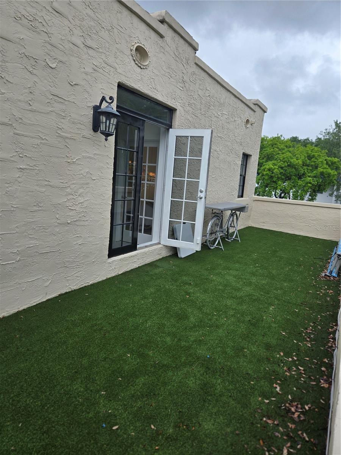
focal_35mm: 23
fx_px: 302
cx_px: 170
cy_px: 228
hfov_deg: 58.9
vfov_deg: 73.9
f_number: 1.8
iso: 64
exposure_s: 1/2921
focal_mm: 5.4
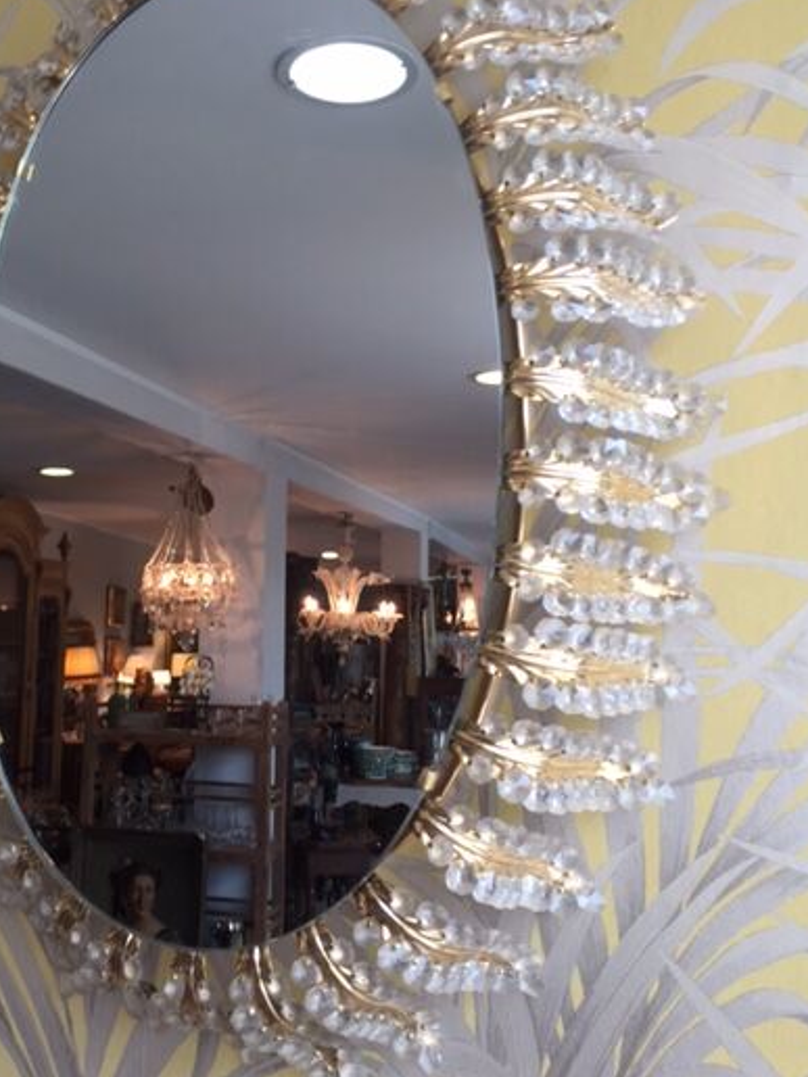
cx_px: 328
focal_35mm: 36
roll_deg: +0.1
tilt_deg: +5.6
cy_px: 511
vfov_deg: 51.3
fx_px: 1120
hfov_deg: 39.5
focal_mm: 4.15
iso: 40
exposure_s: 1/50
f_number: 2.2
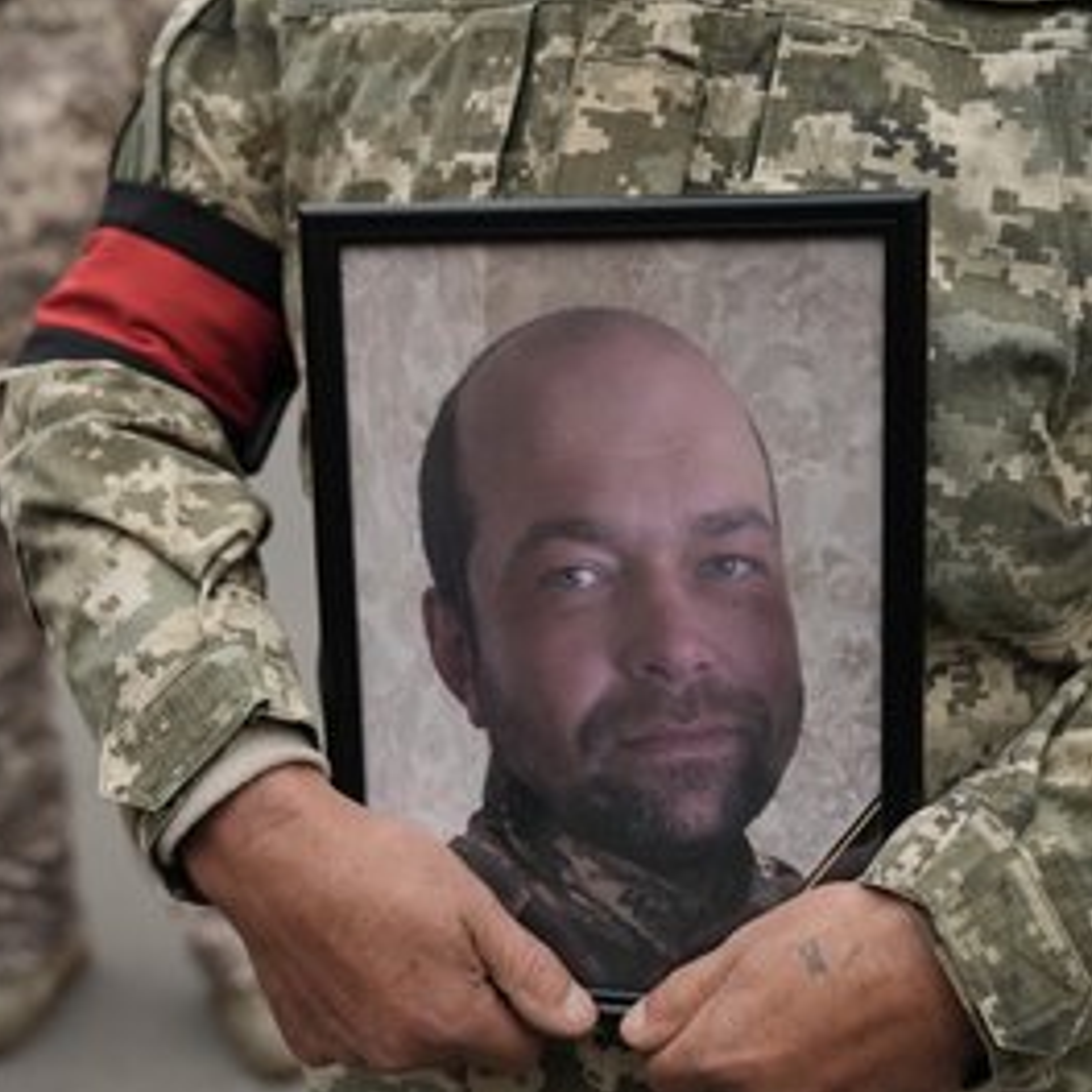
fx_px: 1749
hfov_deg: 34.6
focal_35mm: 49
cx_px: 600
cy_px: 548
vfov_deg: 34.7
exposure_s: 1/500
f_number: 3.5
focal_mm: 38
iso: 1250
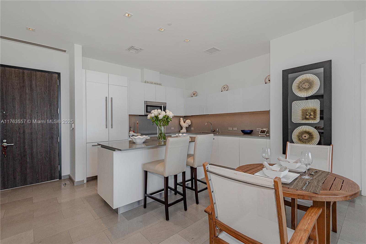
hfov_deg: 96.7
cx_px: 183
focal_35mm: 16
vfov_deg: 73.7
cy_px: 122
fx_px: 163
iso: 800
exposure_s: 1/100
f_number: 8
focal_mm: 16
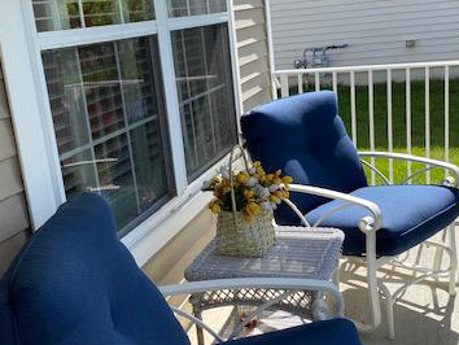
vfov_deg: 30.9
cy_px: 156
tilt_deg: -14.7
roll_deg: +5.0
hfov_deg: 40.4
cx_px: 240
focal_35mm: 47
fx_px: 624
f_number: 1.8
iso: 32
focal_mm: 4.25
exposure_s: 1/1007
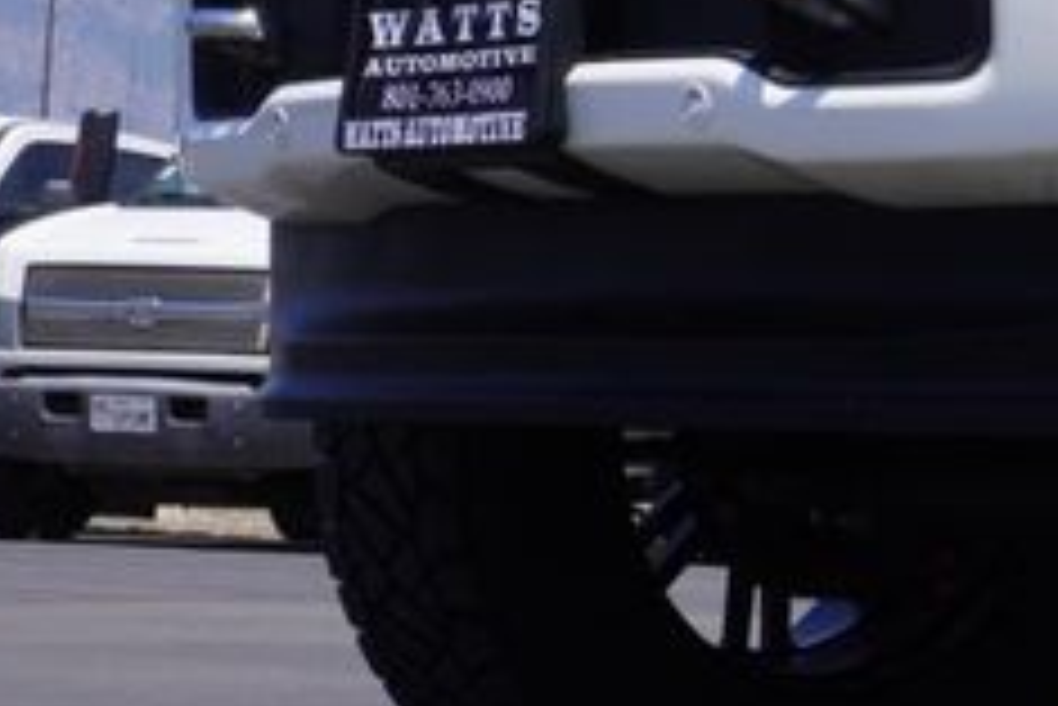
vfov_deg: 8.4
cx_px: 2107
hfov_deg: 11.4
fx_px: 4798
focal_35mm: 163
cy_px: -81
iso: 100
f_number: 11
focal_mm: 25
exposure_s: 1/200
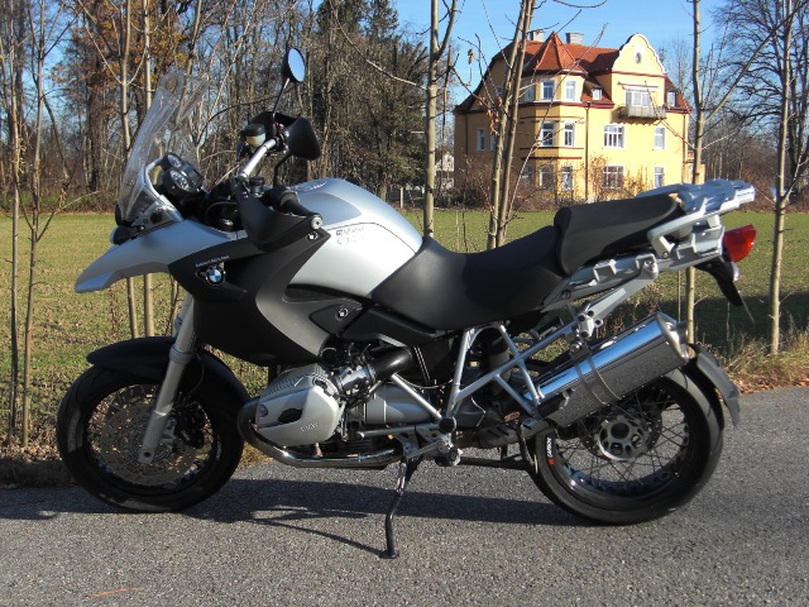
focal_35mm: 46
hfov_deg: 41.2
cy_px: 304
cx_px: 404
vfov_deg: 31.5
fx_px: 1075
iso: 50
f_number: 3.3
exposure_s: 1/500
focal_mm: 8.2
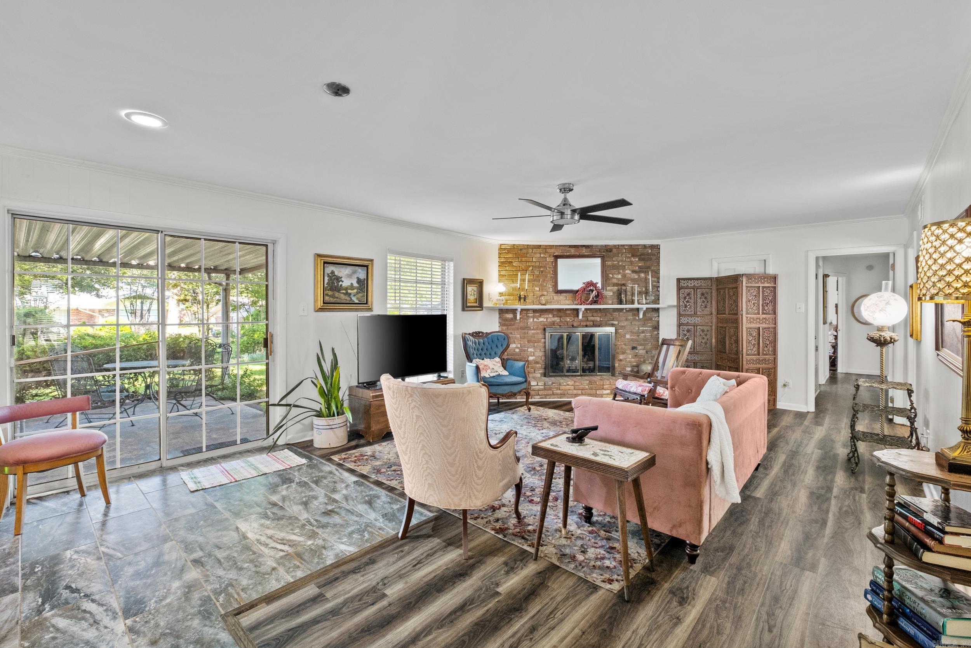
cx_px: 486
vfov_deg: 77.3
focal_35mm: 15
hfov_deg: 100.4
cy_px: 324
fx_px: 405
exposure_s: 1
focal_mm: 10
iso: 400
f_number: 7.1
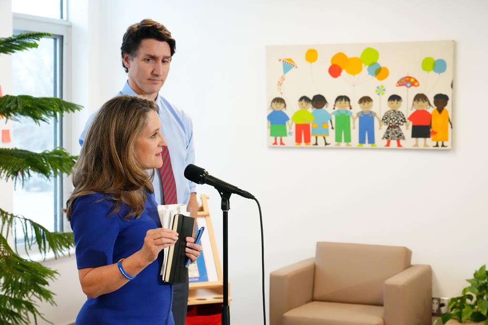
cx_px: 244
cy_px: 162
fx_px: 949
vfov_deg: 19.5
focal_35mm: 70
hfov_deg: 28.8
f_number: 7.1
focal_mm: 70
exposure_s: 1/250
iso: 6400
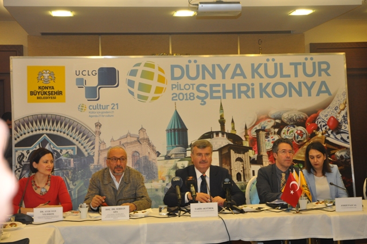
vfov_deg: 22.6
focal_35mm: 60
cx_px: 184
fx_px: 611
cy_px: 122
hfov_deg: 33.4
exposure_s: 1/60
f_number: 4.2
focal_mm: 40
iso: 800
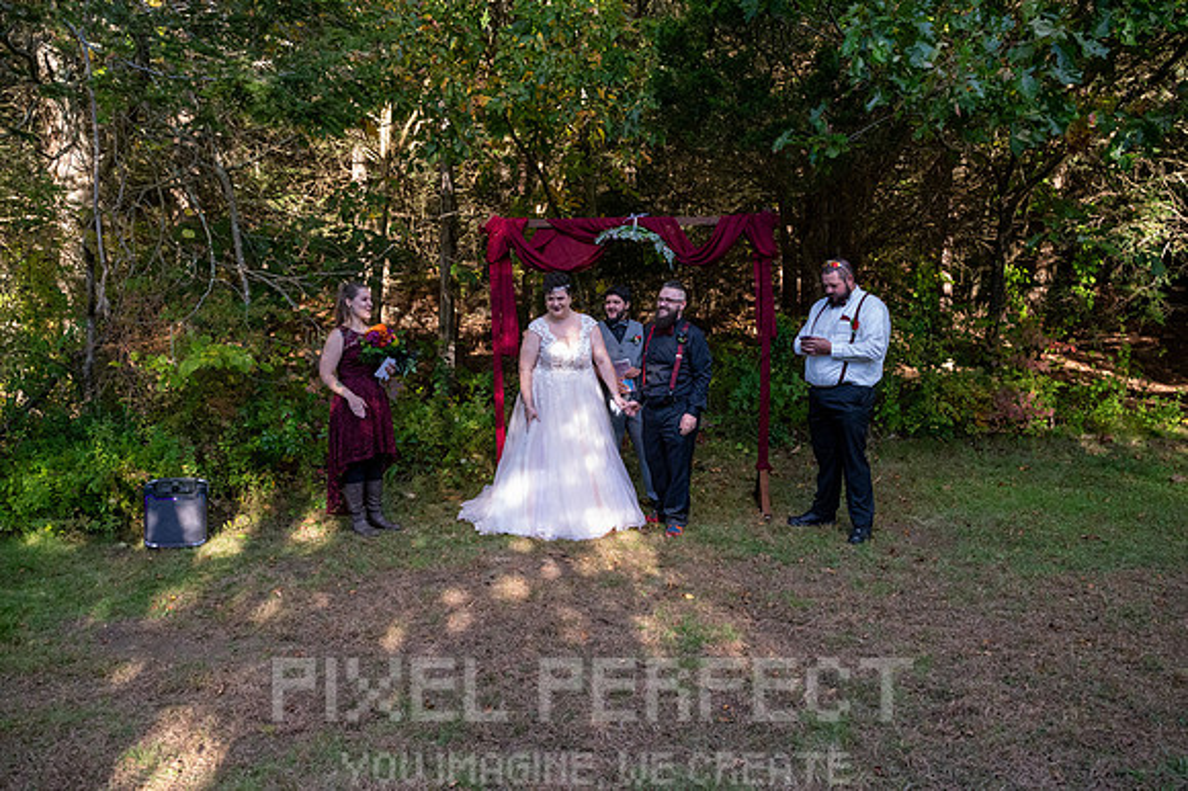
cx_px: 594
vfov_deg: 42.3
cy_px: 396
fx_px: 1022
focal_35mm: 31
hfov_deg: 60.3
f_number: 4
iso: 6400
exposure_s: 1/5000
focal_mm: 31
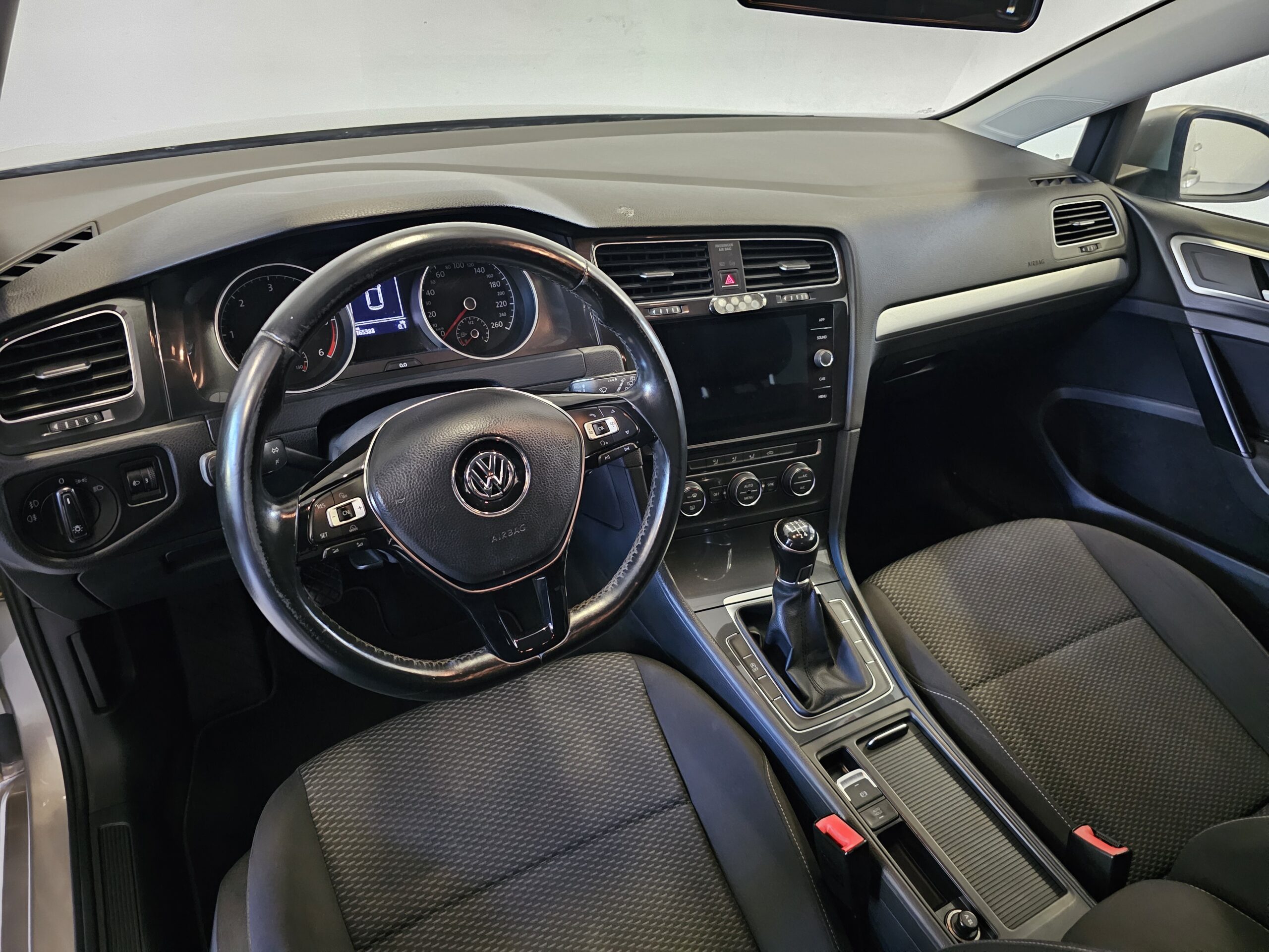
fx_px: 843
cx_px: 634
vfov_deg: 58.9
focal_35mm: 23
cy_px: 476
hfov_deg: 73.9
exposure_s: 1/25
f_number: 1.7
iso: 1250
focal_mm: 6.3
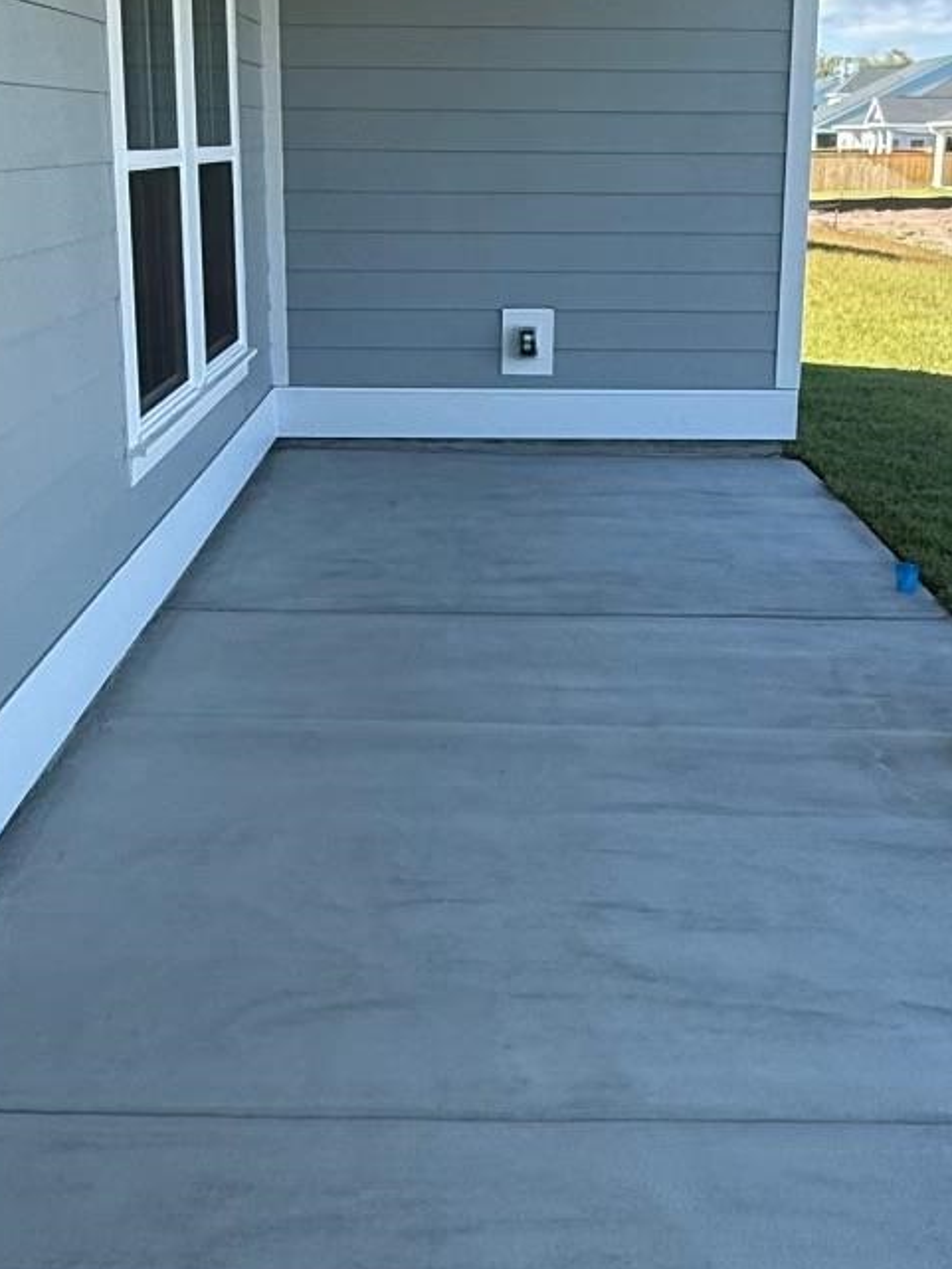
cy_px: 548
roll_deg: -1.4
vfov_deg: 42.8
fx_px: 1613
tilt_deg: -13.1
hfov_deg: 32.9
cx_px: 519
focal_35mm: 44
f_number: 2.2
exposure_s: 1/701
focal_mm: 2.22
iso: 64
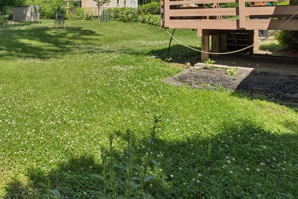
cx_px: 7
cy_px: 16
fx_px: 282
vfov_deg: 36.2
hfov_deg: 47.3
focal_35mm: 34
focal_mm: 14.9
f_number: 7.1
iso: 1250
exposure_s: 1/2500
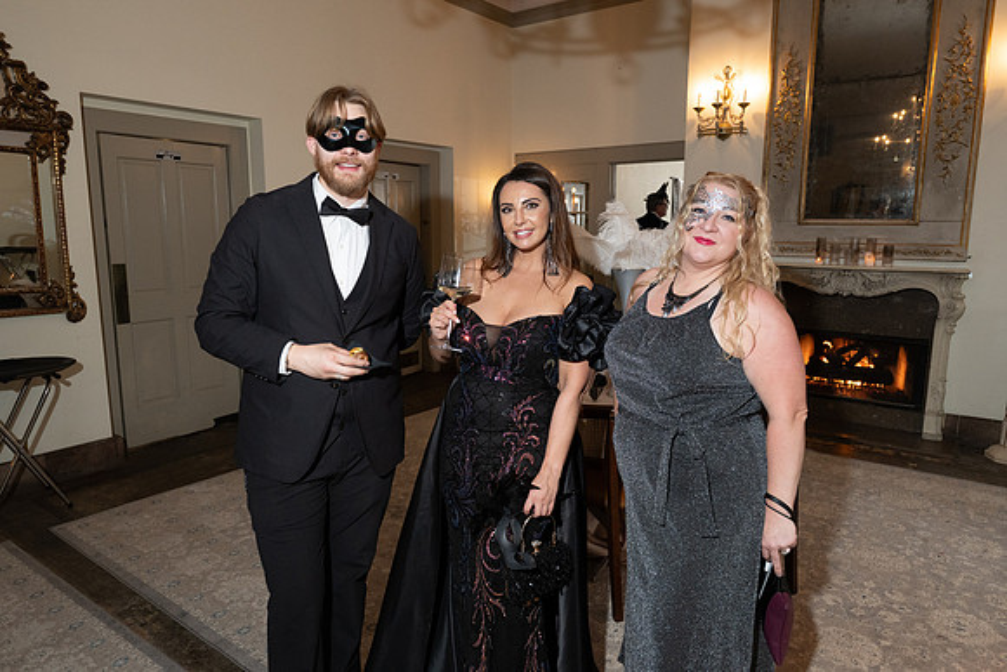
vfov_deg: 53.2
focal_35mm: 24
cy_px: 336
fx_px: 671
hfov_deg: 73.7
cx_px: 504
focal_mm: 24
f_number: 5
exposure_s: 1/200
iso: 2500
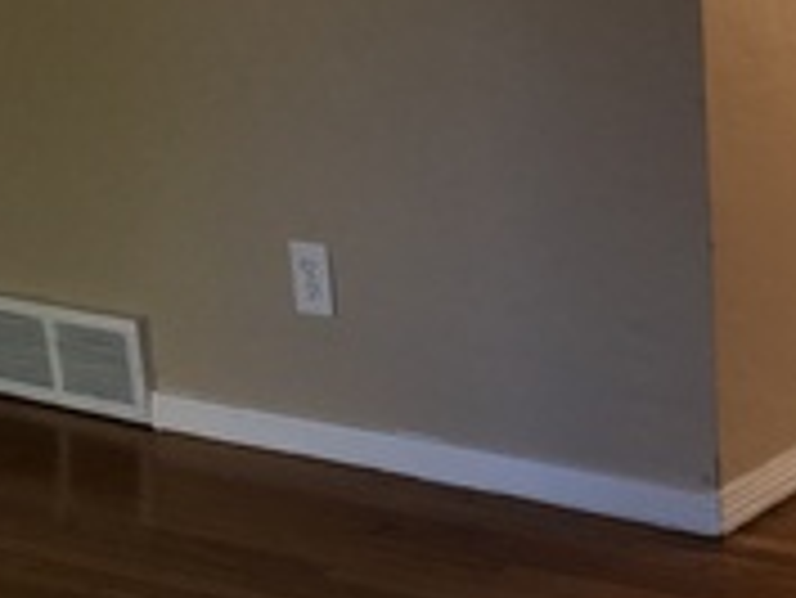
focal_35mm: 109
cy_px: 36
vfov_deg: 13.5
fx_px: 2508
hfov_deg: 15.7
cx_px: 1392
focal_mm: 4.15
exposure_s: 1/60
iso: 25
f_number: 2.2
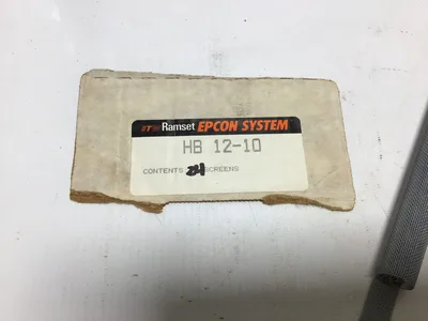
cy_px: 160
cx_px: 214
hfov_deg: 58.4
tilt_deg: -65.8
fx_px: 383
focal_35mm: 31
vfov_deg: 45.4
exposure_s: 1/209
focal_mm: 3.3
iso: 25
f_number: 2.4
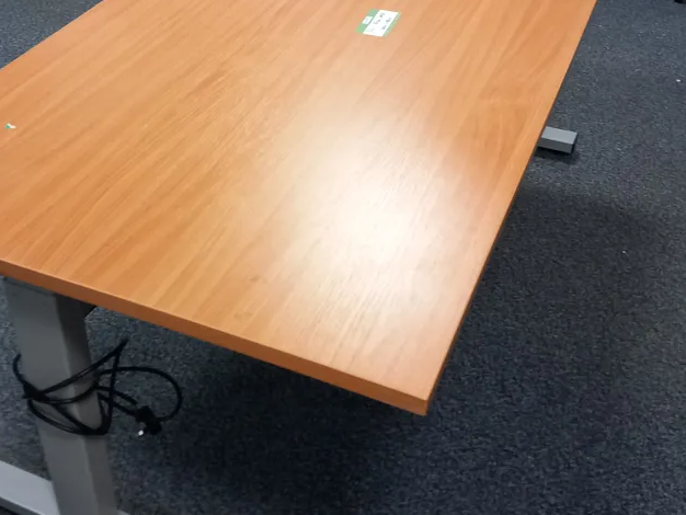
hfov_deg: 41.2
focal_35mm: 46
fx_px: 912
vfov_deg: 31.4
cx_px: 301
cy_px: 187
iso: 320
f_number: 1.8
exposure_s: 1/25
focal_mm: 4
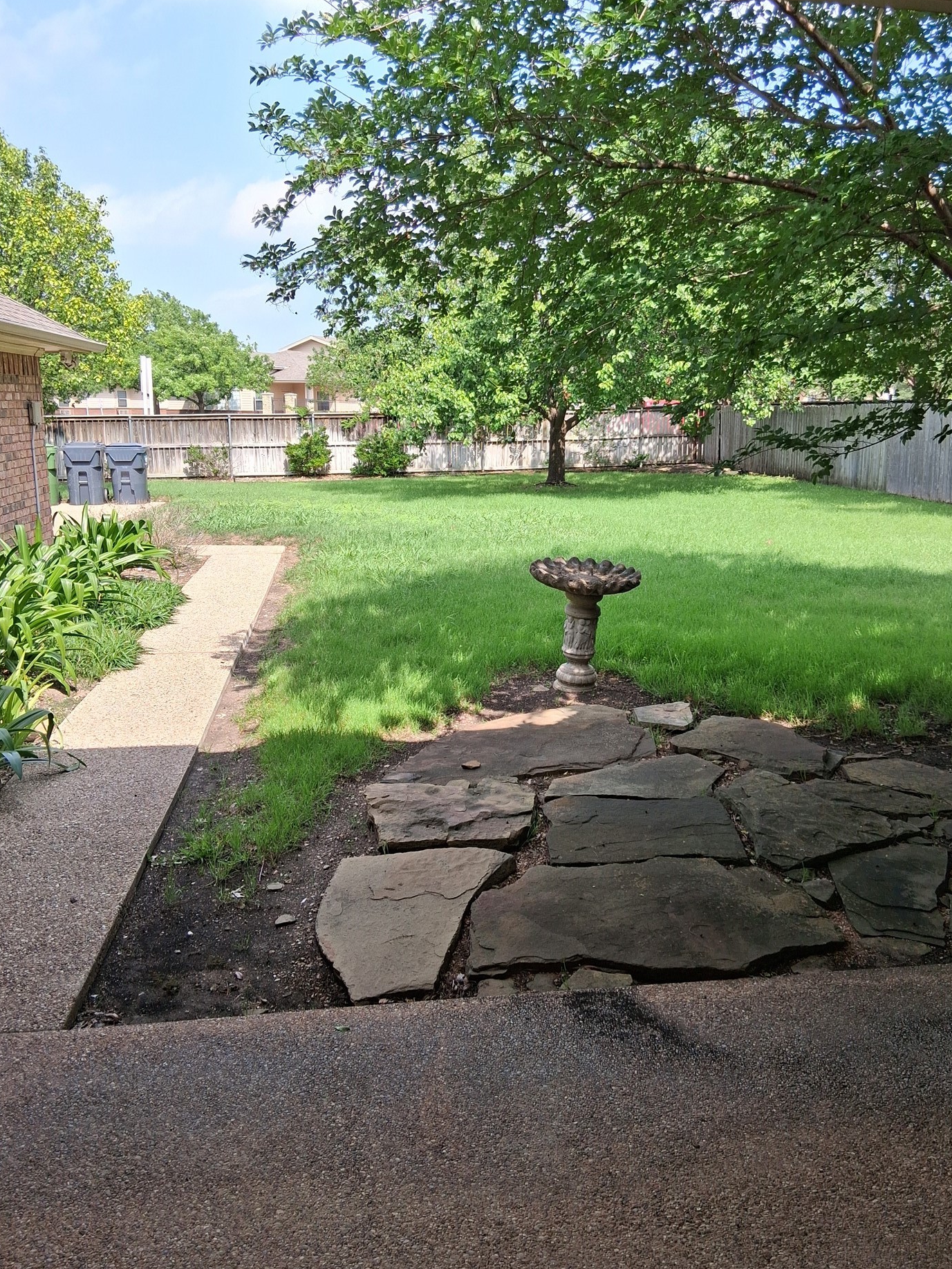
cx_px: 514
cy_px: 587
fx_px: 1063
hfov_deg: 48.2
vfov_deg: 61.6
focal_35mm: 29
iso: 25
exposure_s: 1/333
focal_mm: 3.98
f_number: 1.8
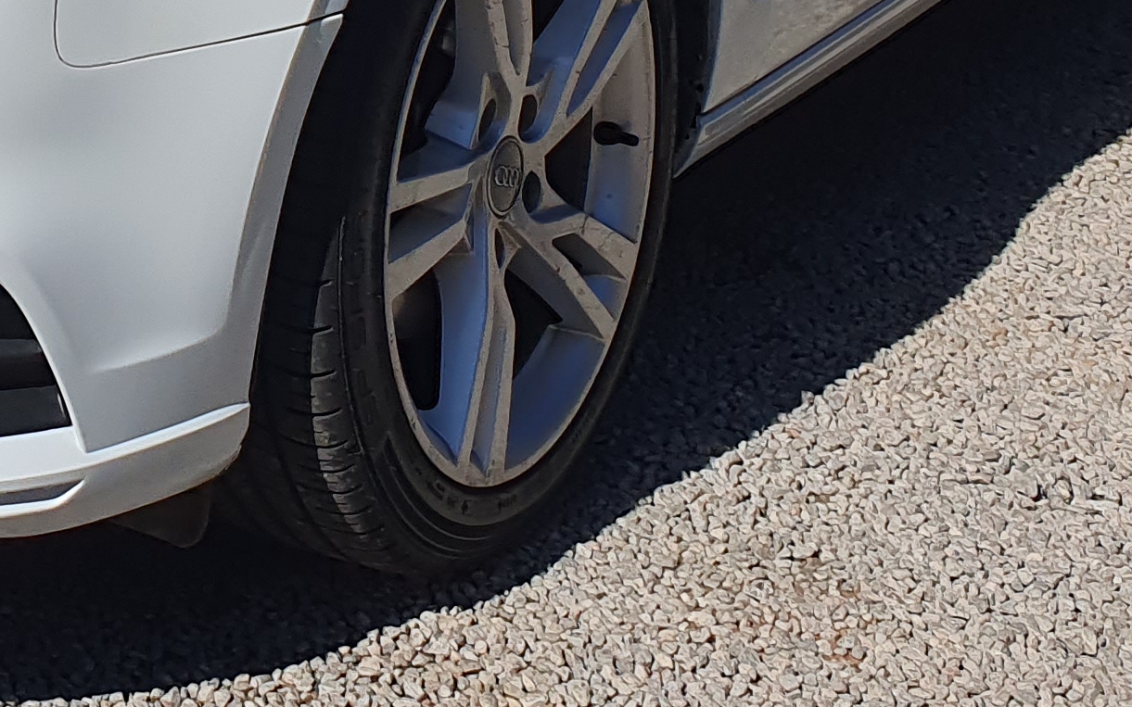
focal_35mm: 91
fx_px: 2807
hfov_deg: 21.6
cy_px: -410
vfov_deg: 13.4
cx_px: -116
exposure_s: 1/3320
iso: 50
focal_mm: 4.32
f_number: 2.4
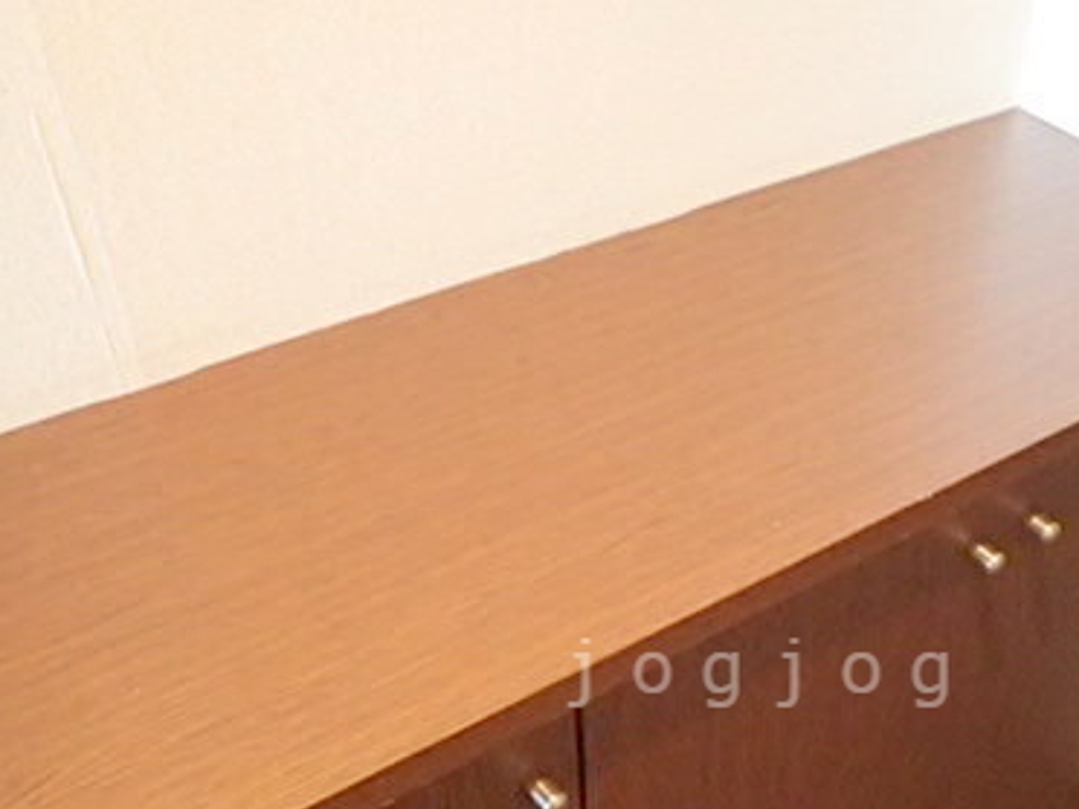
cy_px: 673
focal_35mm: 43
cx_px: 766
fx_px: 1340
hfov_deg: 42.9
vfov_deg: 32.5
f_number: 2
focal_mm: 4.5
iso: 800
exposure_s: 1/25
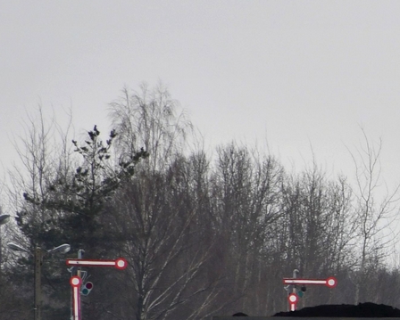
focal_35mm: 791
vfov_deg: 2.0
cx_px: 737
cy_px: 318
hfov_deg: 2.4
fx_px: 9370
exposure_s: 1/500
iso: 320
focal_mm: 140
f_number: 7.1
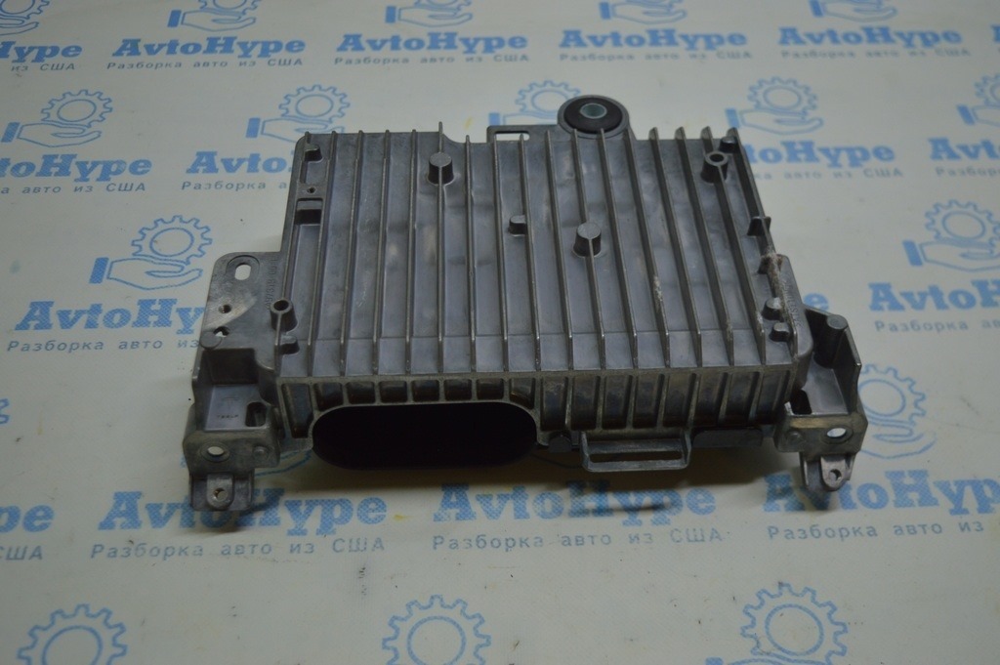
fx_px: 1166
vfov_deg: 31.8
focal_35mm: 42
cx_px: 500
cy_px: 332
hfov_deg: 46.4
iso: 400
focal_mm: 28
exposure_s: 1/160
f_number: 4.2
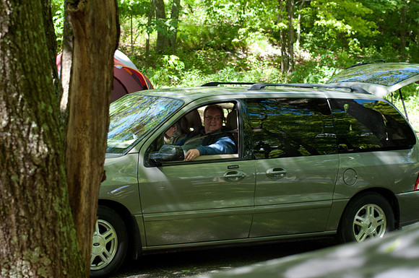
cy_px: 139
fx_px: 959
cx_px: 210
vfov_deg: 16.5
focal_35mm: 82
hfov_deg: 24.6
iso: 200
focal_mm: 55
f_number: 4.5
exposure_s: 1/80
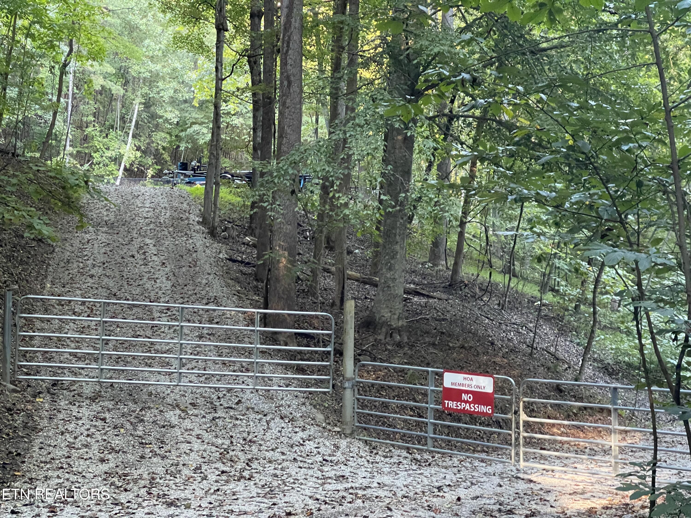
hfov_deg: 30.3
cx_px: 346
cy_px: 259
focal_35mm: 64
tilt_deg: -0.9
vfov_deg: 22.9
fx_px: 1278
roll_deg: -1.3
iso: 800
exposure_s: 1/60
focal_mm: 7.5
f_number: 2.2
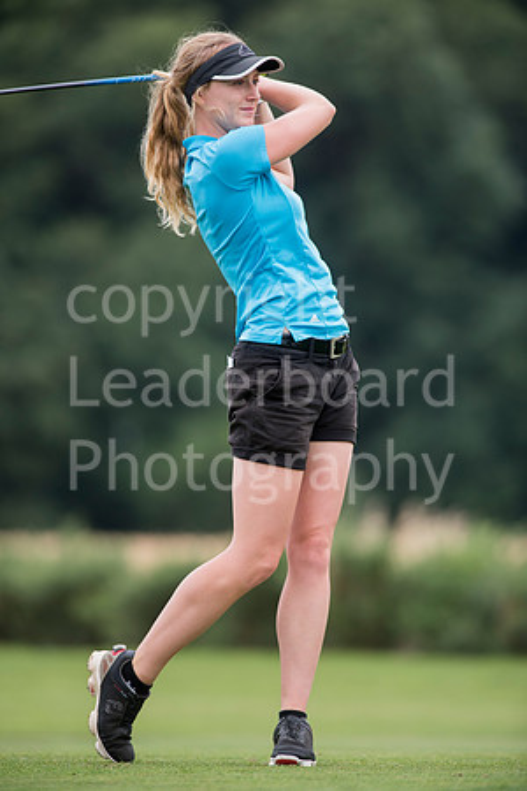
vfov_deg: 6.9
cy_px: 396
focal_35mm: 300
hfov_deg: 4.6
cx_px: 264
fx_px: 6587
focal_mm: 300
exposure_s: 1/1600
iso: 400
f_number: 4
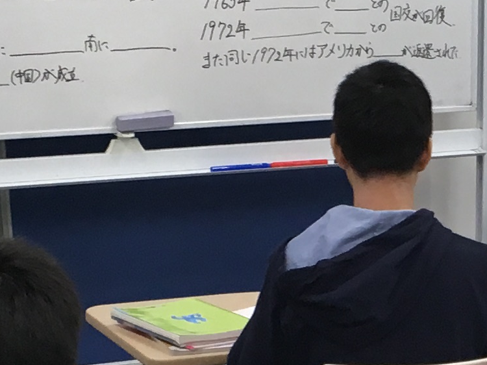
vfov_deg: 9.4
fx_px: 2194
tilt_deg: -16.1
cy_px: 427
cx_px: 568
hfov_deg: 12.4
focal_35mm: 156
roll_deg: -0.3
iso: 32
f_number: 2.2
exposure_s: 1/33
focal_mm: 4.15
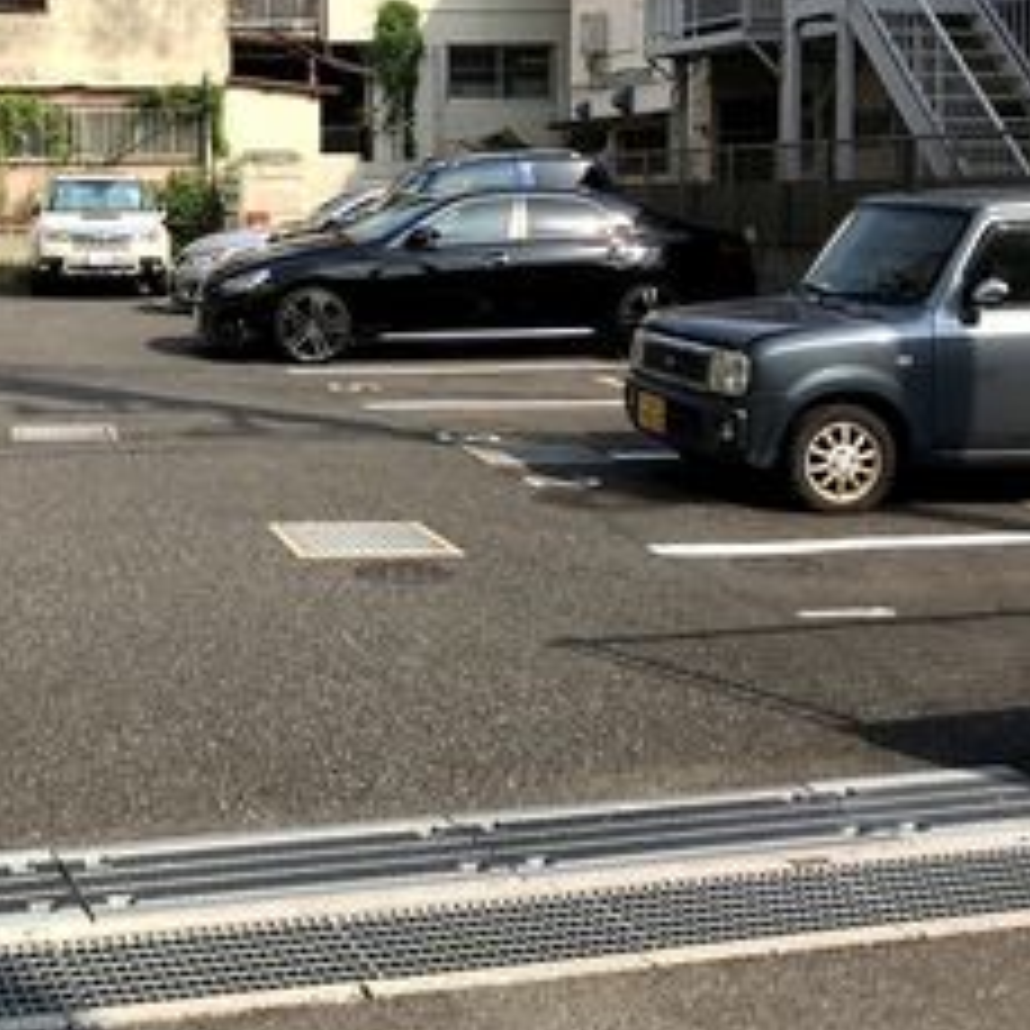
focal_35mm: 54
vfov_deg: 31.2
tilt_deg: -2.9
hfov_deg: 30.3
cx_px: 112
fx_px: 1818
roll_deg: +0.5
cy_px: 299
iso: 20
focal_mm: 3.99
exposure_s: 1/1953
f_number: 1.8
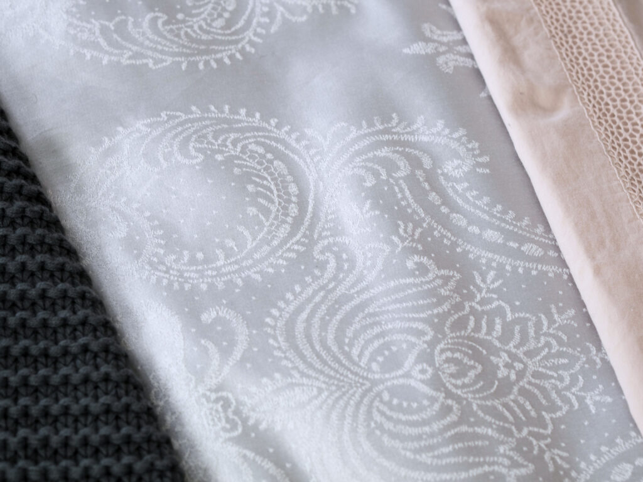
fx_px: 1672
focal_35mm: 90
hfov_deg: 21.8
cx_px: 322
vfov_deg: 16.4
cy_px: 241
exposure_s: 1/15
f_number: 4.5
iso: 100
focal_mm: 45
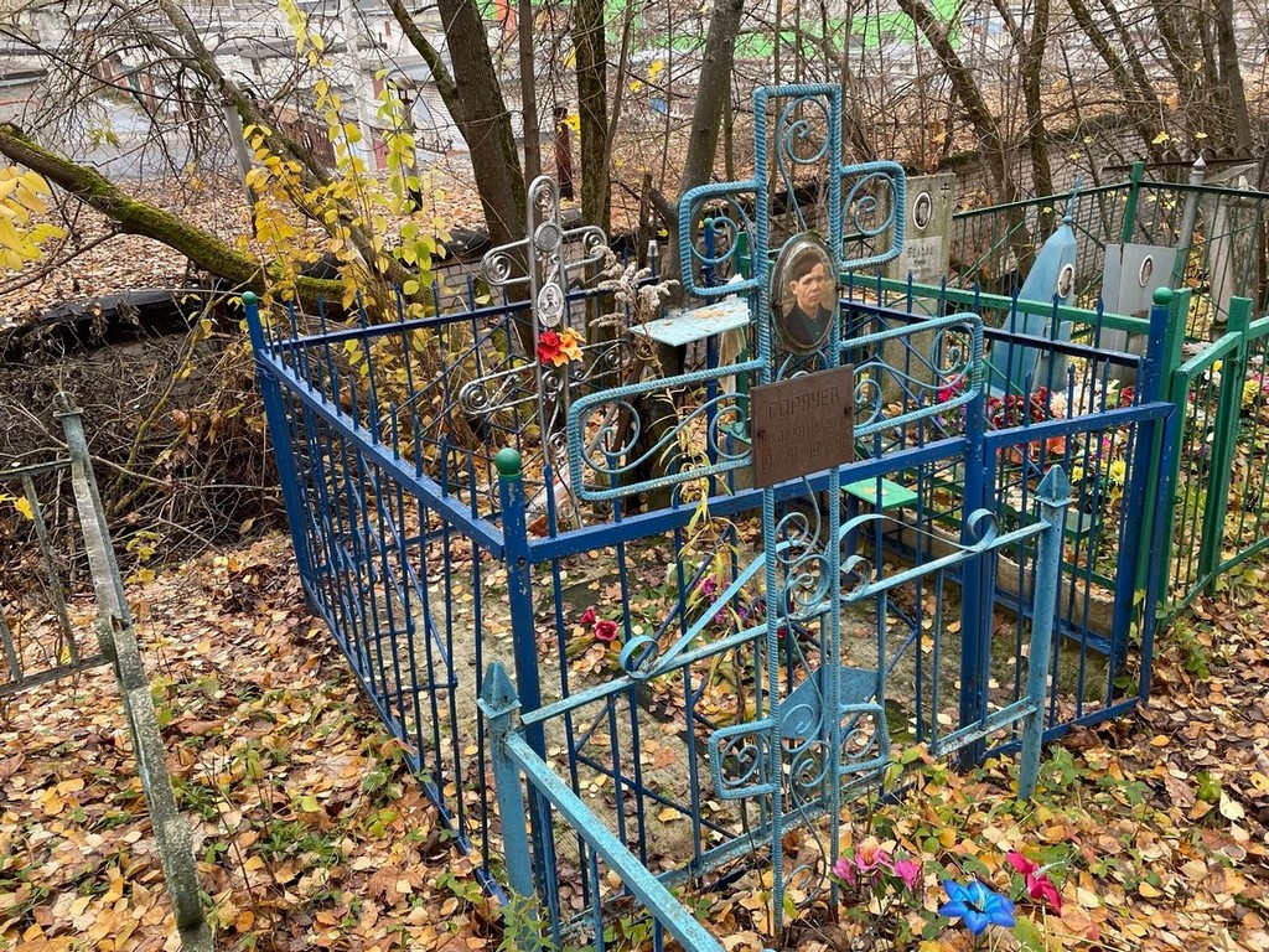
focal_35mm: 26
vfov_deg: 53.1
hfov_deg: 67.3
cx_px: 634
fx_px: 953
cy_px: 476
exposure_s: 1/121
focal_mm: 4.2
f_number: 1.6
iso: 50
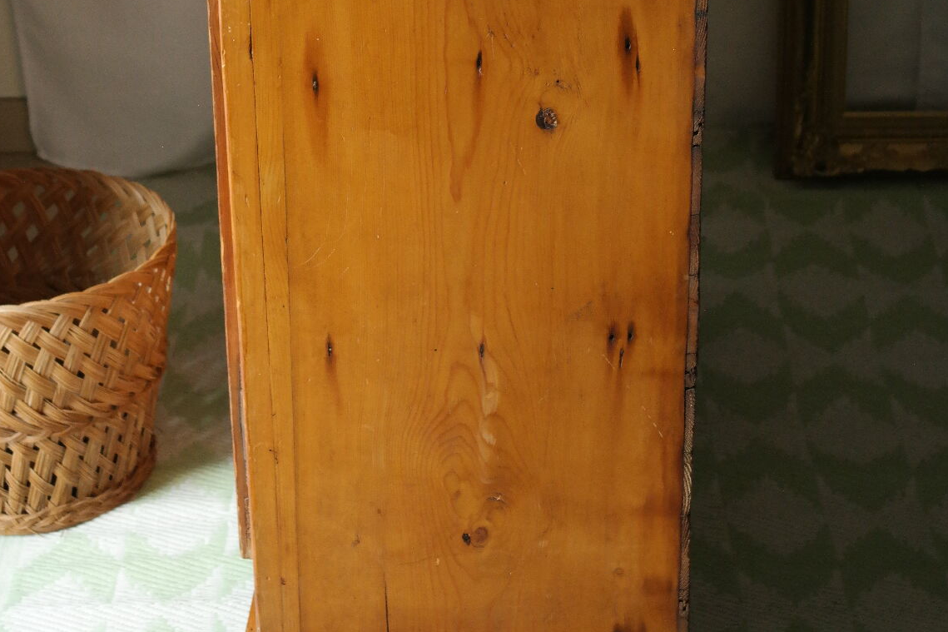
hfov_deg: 23.1
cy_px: 81
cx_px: 471
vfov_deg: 15.4
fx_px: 2317
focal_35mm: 88
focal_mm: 38
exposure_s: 1/30
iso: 1600
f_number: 6.3
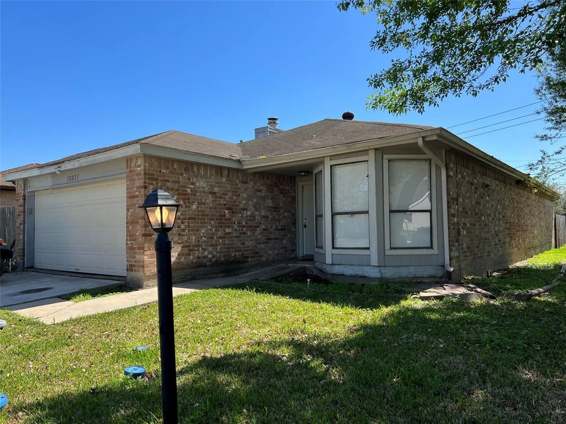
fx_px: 425
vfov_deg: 53.1
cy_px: 212
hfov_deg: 67.3
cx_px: 283
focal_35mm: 26
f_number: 1.5
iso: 50
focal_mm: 5.7
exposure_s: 1/2571
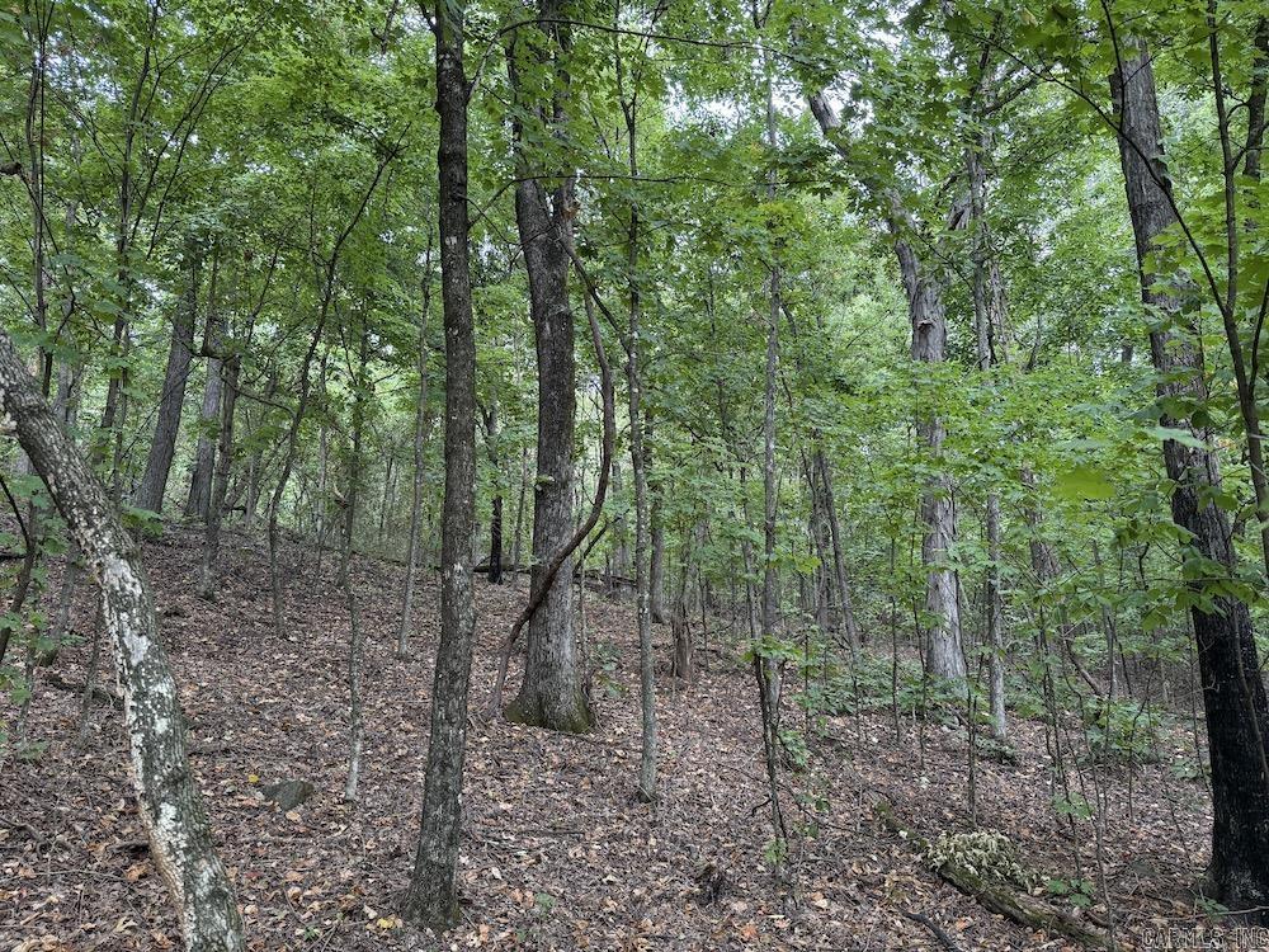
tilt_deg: +18.8
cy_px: 476
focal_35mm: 24
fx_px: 880
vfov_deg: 56.8
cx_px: 634
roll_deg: +1.9
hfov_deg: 71.6
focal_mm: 6.76
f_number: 1.78
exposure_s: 1/125
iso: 200
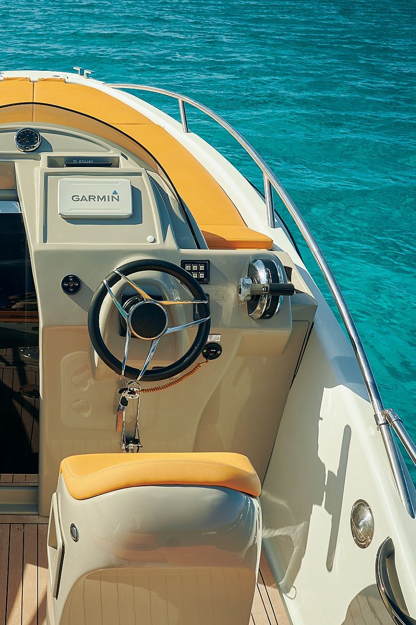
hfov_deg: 34.0
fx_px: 641
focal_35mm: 37
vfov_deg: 51.9
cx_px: 41
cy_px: 307
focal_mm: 24
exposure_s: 1/250
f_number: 6.3
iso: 160
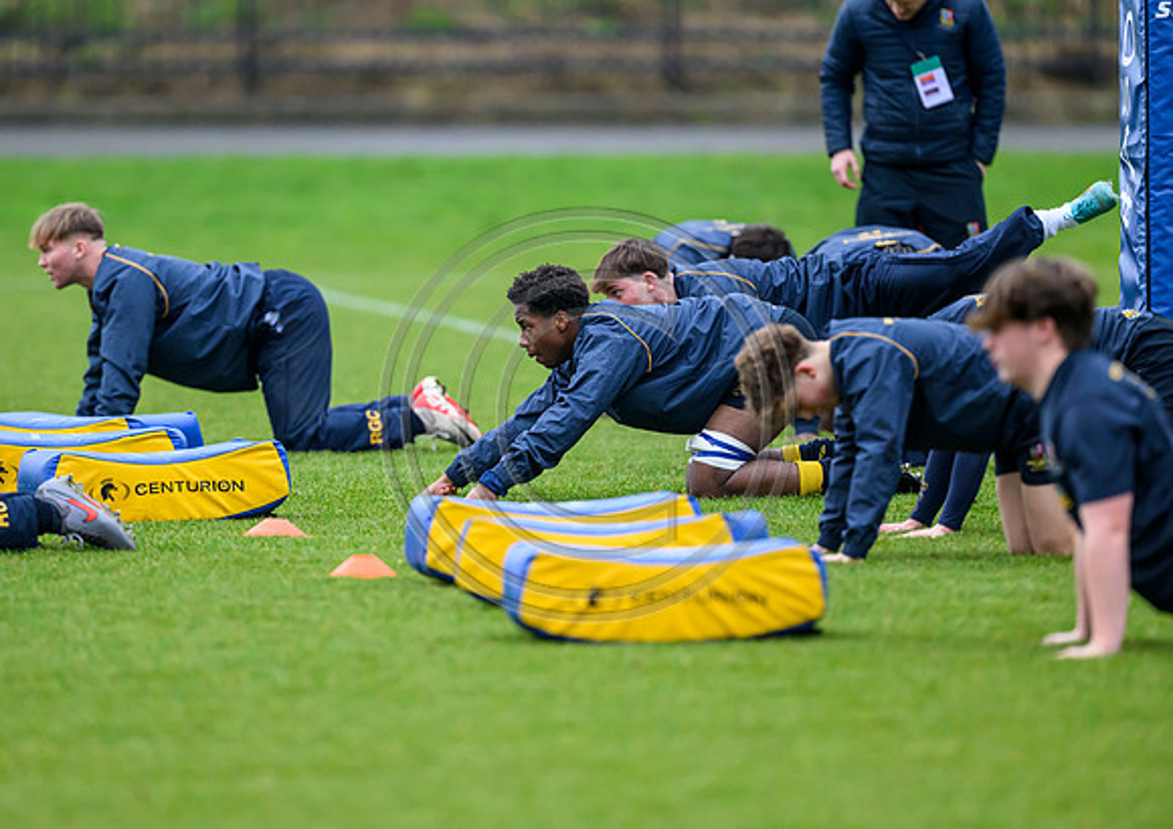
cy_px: 405
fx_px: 14142
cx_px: 537
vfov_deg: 3.4
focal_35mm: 426
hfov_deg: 4.7
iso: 3200
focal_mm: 400
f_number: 3.5
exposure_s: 1/2500
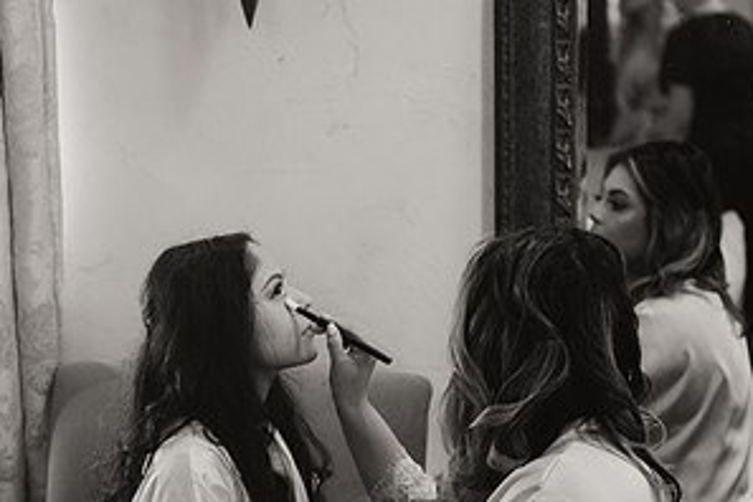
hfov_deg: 19.3
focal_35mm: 106
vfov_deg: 12.9
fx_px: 2217
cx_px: 376
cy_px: 327
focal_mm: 70
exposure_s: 1/160
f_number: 2.8
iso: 1600
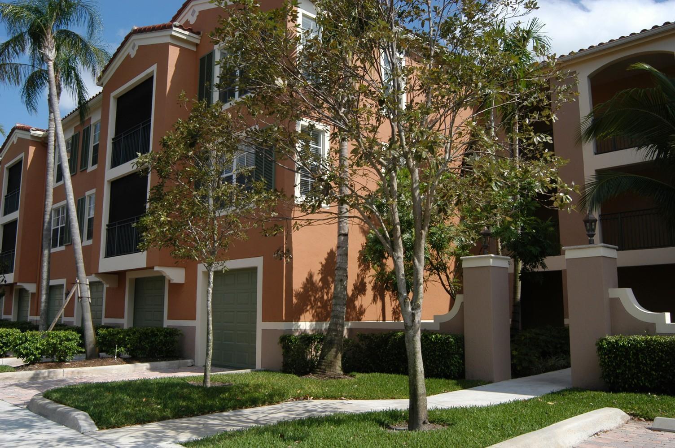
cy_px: 224
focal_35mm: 32
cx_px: 338
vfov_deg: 41.6
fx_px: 590
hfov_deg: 59.5
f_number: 9
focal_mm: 21
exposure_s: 1/320
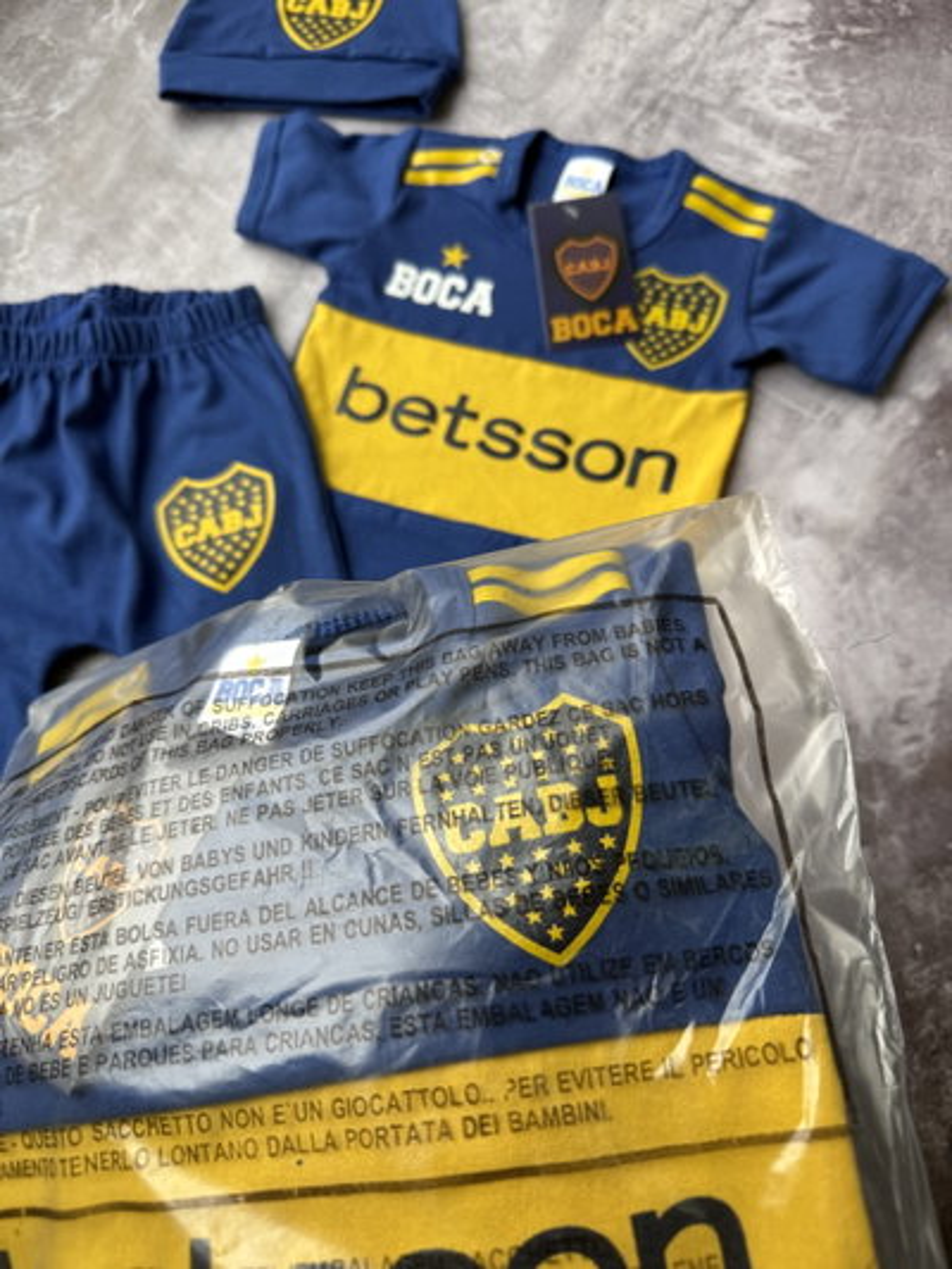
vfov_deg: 71.6
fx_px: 880
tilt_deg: -73.4
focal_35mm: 24
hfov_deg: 56.8
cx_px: 476
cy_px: 634
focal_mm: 6.76
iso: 64
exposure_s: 1/261
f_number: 1.78
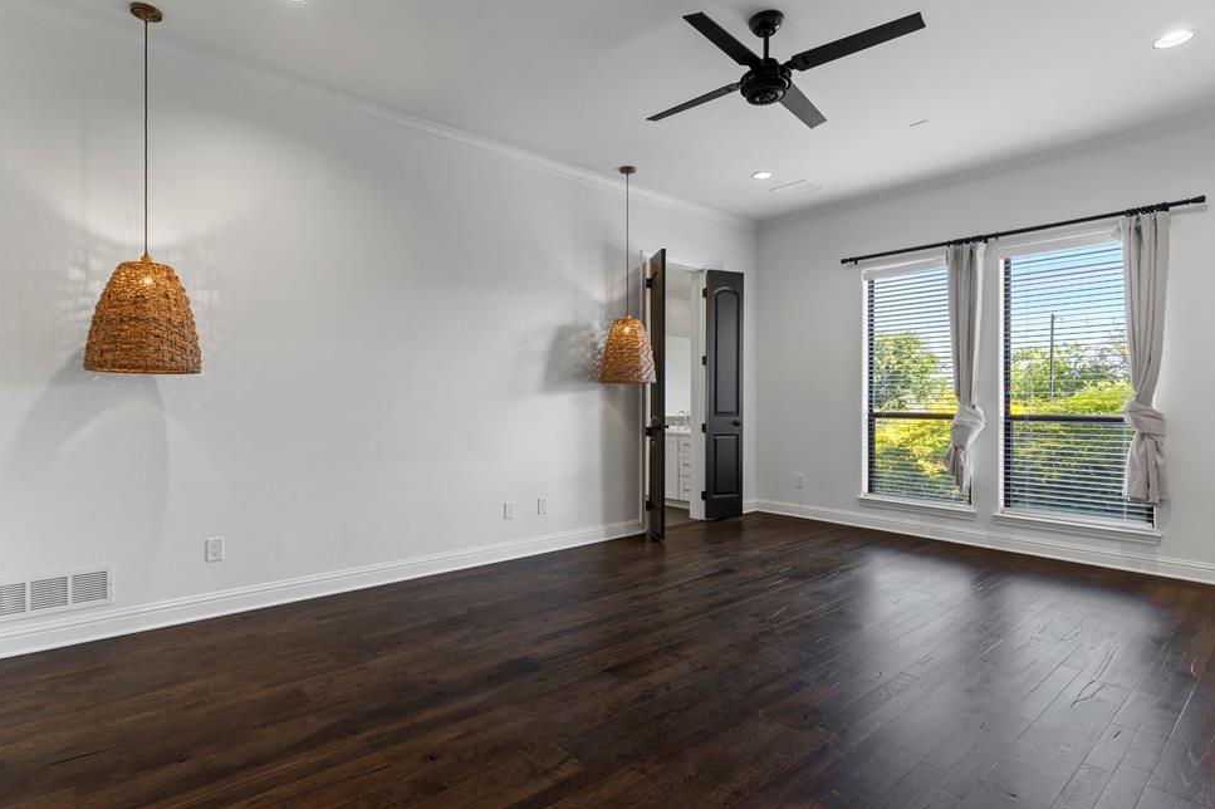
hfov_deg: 90.0
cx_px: 578
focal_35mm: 18
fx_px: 607
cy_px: 407
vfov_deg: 67.3
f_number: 10
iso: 400
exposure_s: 1/1.67
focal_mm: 17
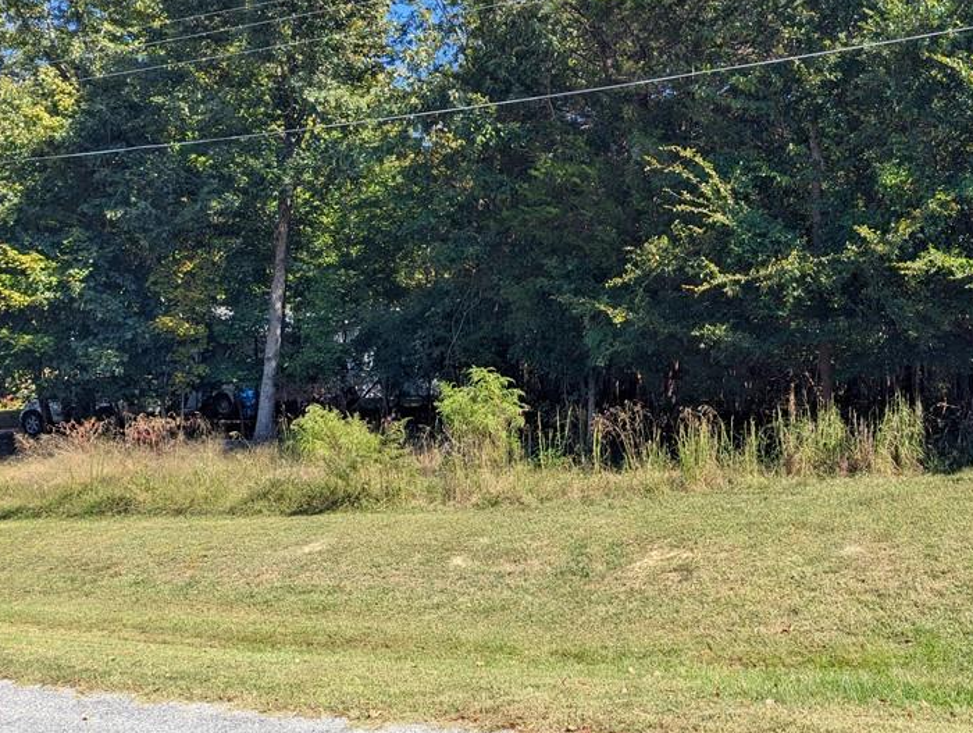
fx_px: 985
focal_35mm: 35
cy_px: 299
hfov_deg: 51.2
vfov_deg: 40.6
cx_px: 678
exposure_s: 1/786
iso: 45
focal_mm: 6.81
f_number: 1.85
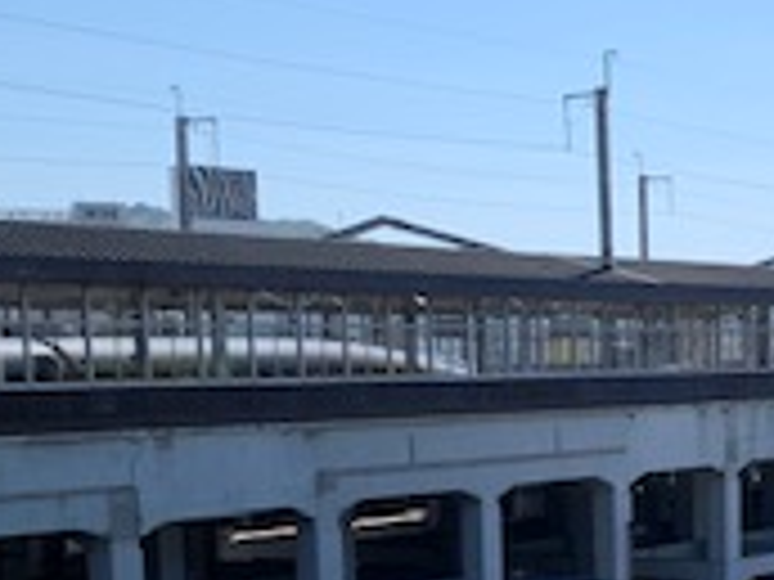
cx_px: 729
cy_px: 697
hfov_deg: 19.8
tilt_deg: -8.5
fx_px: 2169
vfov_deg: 14.7
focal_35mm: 97
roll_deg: +1.9
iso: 25
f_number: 1.8
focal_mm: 4.25
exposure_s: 1/2755
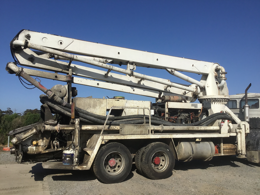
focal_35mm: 31
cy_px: 98
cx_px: 130
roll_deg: -1.4
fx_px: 233
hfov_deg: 58.4
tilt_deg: +5.2
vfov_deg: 45.4
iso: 25
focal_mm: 3.3
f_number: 2.4
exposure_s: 1/2809
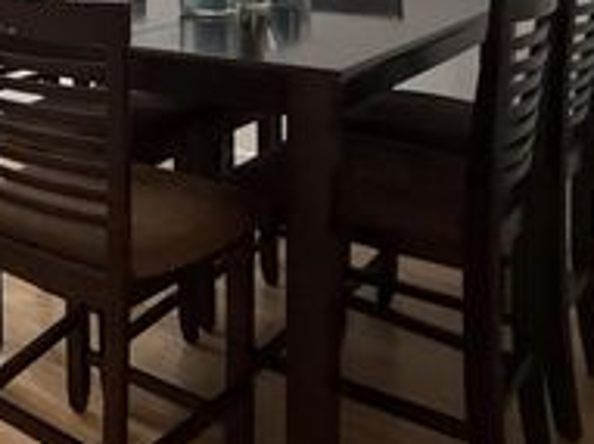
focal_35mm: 47
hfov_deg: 33.3
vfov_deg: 28.3
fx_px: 806
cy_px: -34
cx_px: -112
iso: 400
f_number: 2.2
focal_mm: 2.22
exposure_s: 1/60
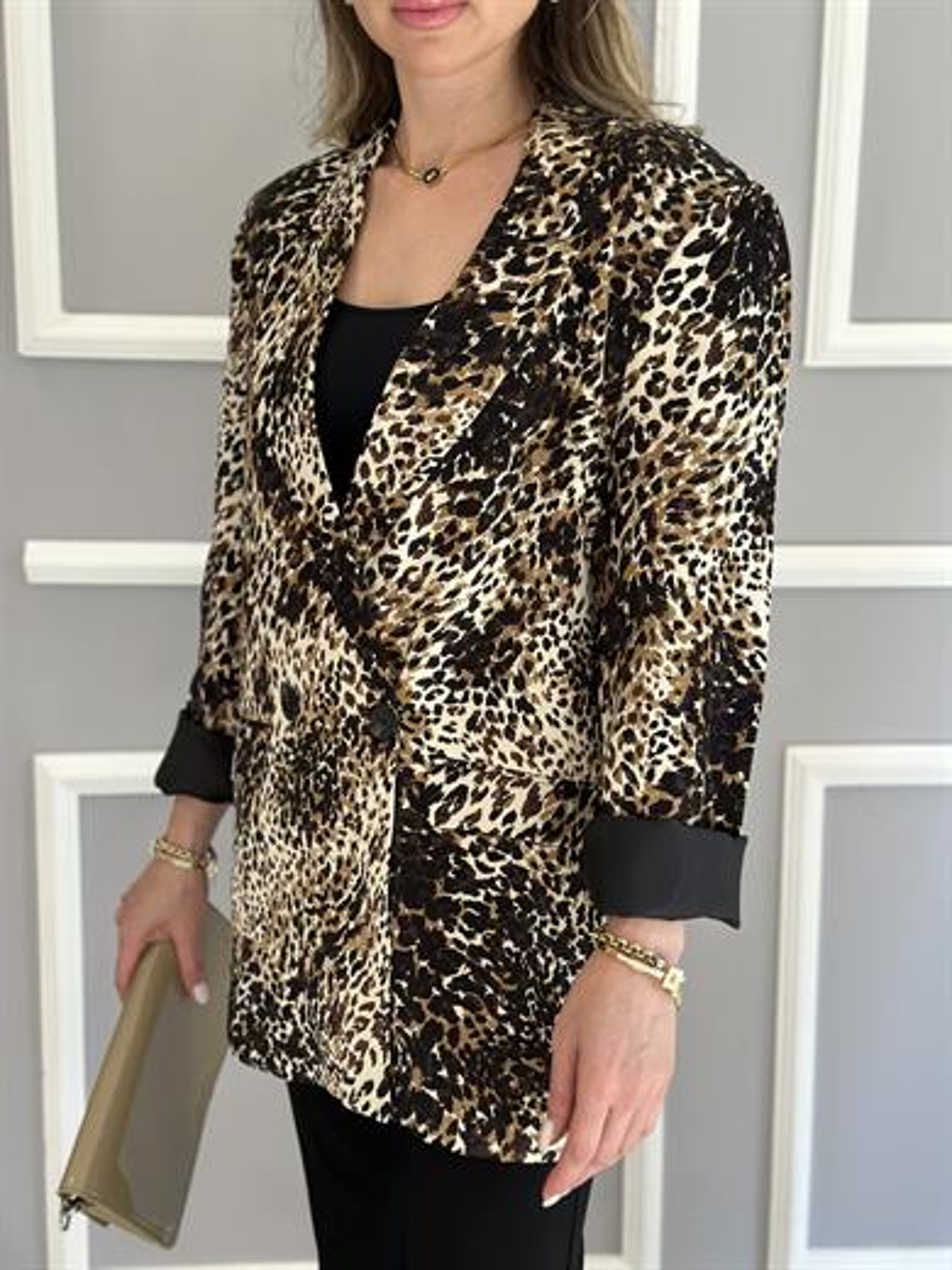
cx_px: 476
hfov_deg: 30.3
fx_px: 1760
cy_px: 635
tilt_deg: -10.5
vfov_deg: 39.7
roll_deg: -1.2
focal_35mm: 48
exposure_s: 1/152
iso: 125
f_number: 1.78
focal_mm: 6.86
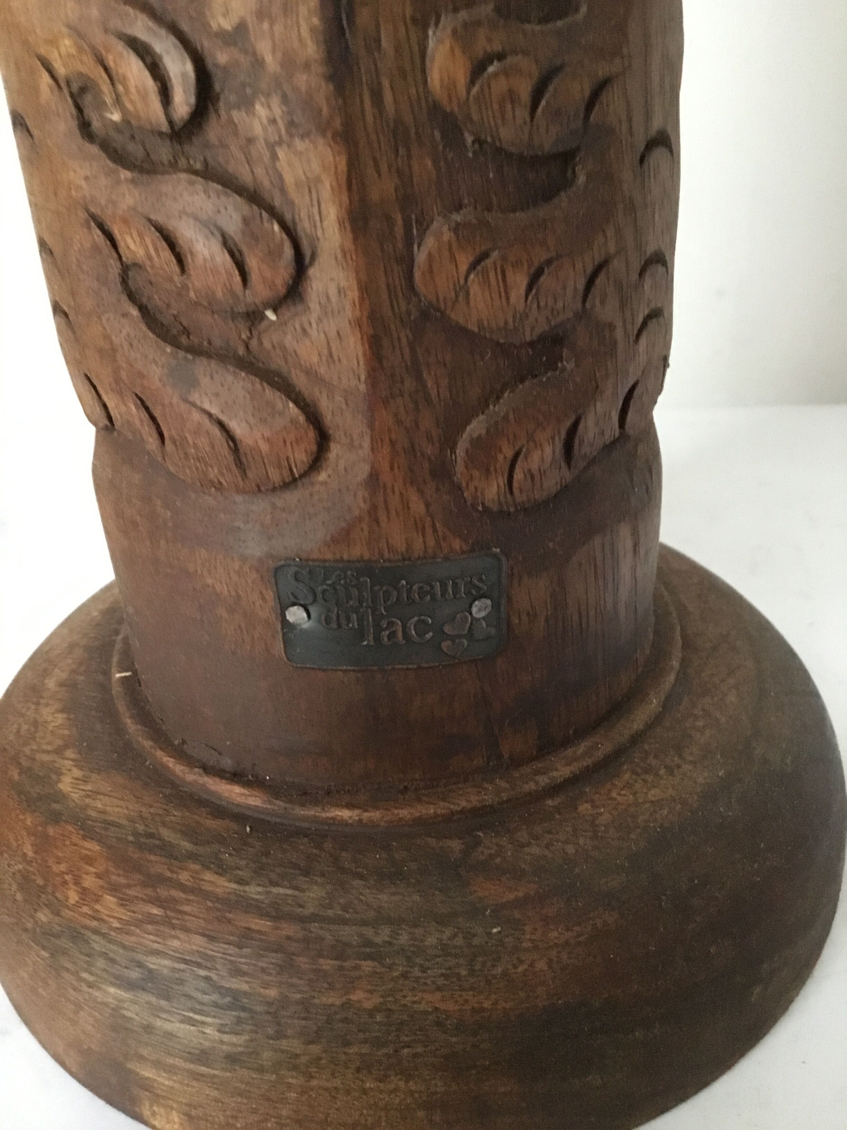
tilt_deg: -29.0
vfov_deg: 58.4
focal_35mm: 31
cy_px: 565
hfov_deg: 45.4
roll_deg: +5.3
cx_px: 424
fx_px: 1011
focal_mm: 3.3
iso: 800
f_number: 2.4
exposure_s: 1/17
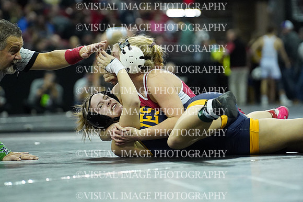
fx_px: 1893
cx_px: 152
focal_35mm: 225
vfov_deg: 6.1
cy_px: 101
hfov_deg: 9.2
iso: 6400
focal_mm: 150
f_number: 2.8
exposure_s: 1/1250
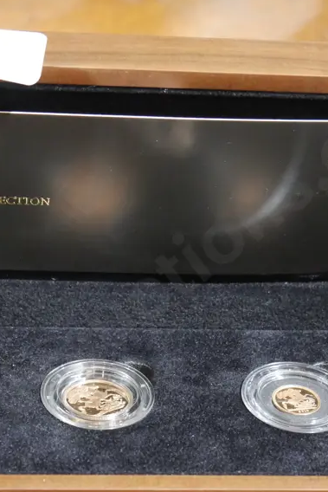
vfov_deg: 22.5
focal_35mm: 90
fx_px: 1229
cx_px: 119
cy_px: 320
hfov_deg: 15.2
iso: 3200
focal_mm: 24
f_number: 5.2
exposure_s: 1/60
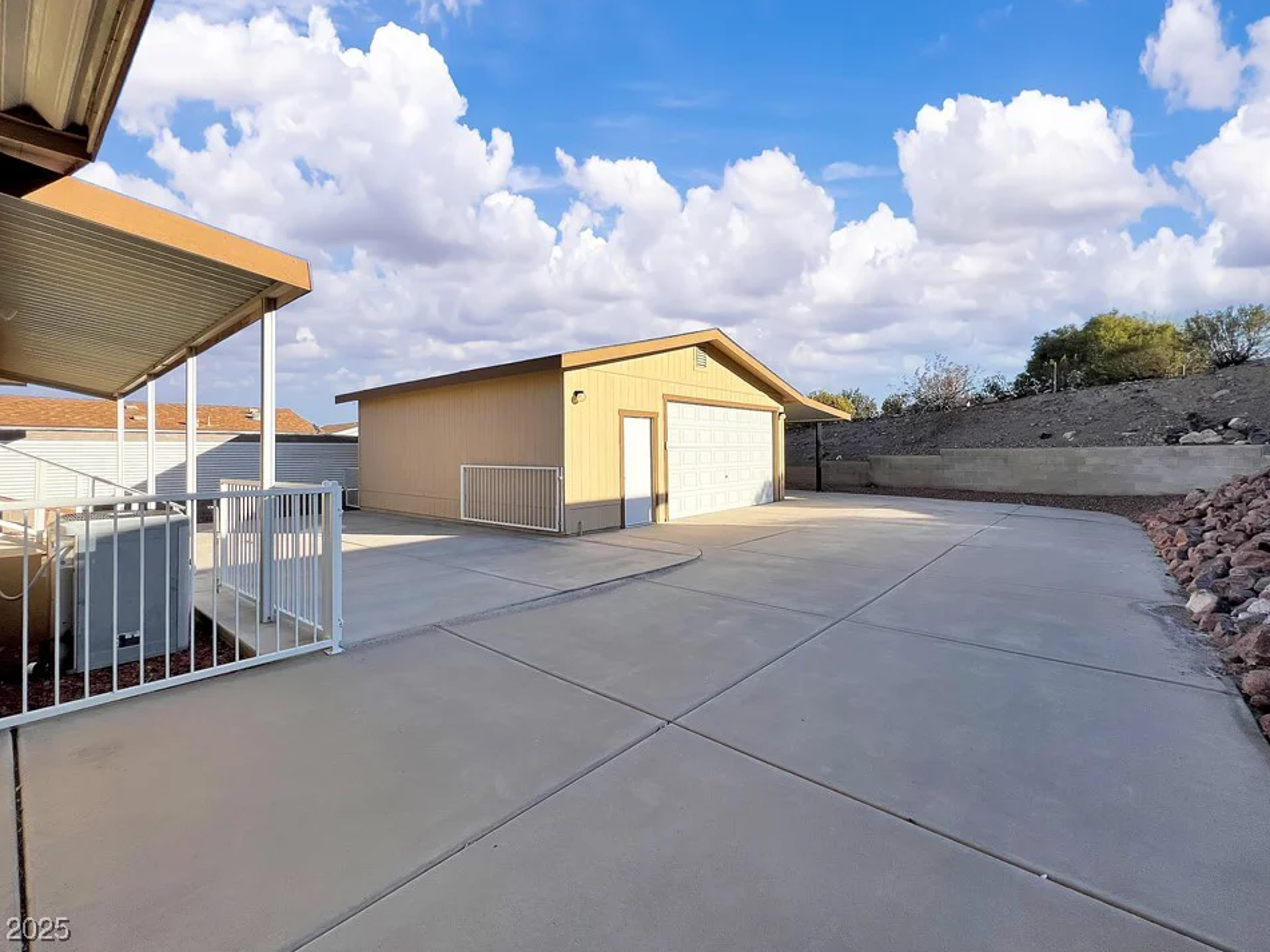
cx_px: 618
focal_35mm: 14
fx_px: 514
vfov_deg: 85.6
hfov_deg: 102.0
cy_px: 446
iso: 32
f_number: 1.8
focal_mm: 1.57
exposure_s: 1/1623
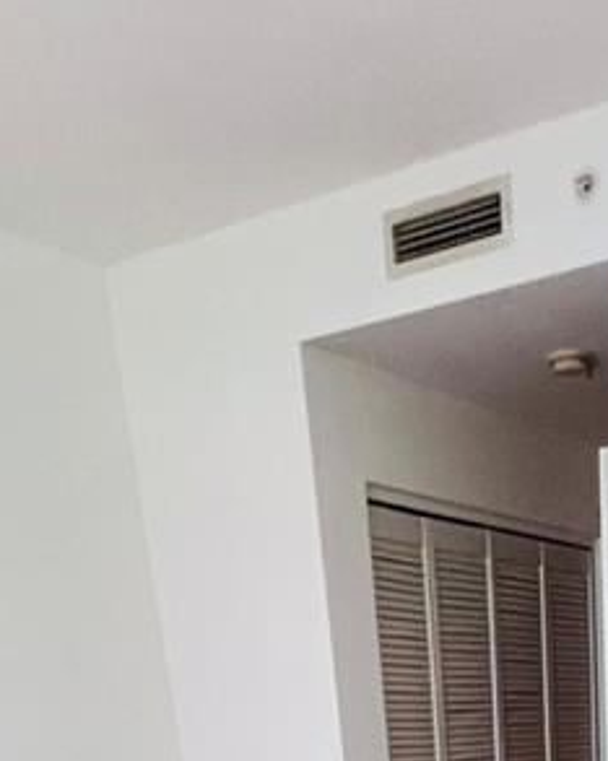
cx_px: 481
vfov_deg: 21.3
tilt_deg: -27.5
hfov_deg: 28.5
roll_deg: +4.7
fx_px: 1171
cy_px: 1410
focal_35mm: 52
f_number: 1.8
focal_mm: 1.57
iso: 250
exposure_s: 1/120
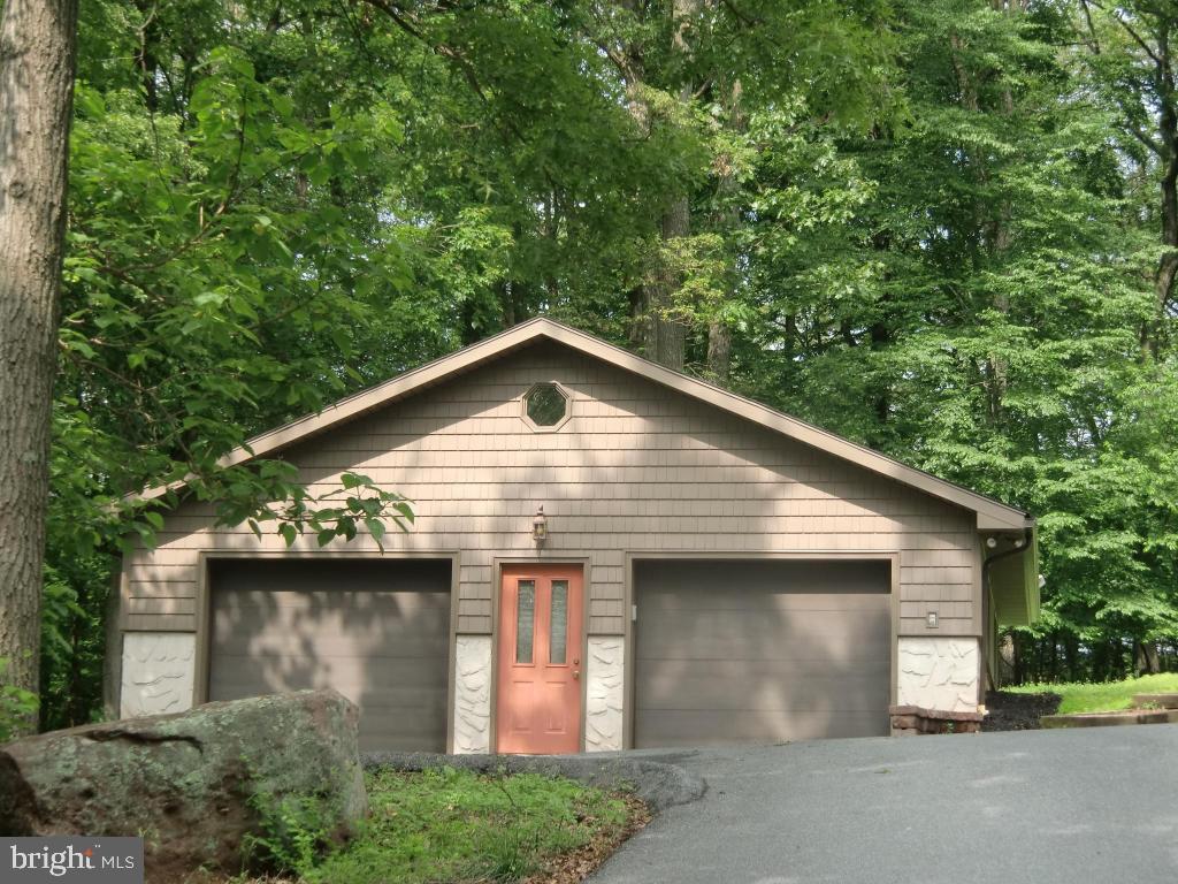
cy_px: 442
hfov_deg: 25.7
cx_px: 589
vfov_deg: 19.4
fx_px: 2586
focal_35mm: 76
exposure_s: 1/160
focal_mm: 13.6
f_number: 4.6
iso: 64
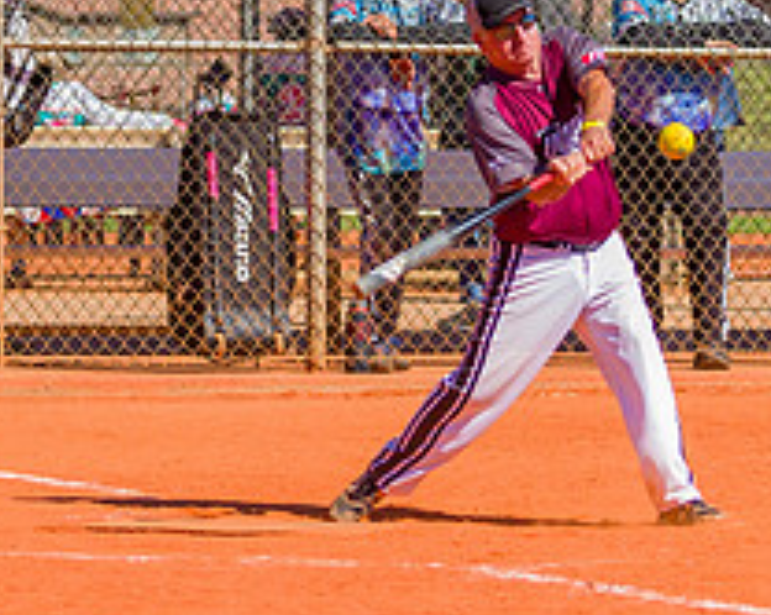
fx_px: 9575
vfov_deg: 3.7
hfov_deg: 4.6
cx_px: 256
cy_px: 121
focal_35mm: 420
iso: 400
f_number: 5
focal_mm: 120
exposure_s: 1/2000
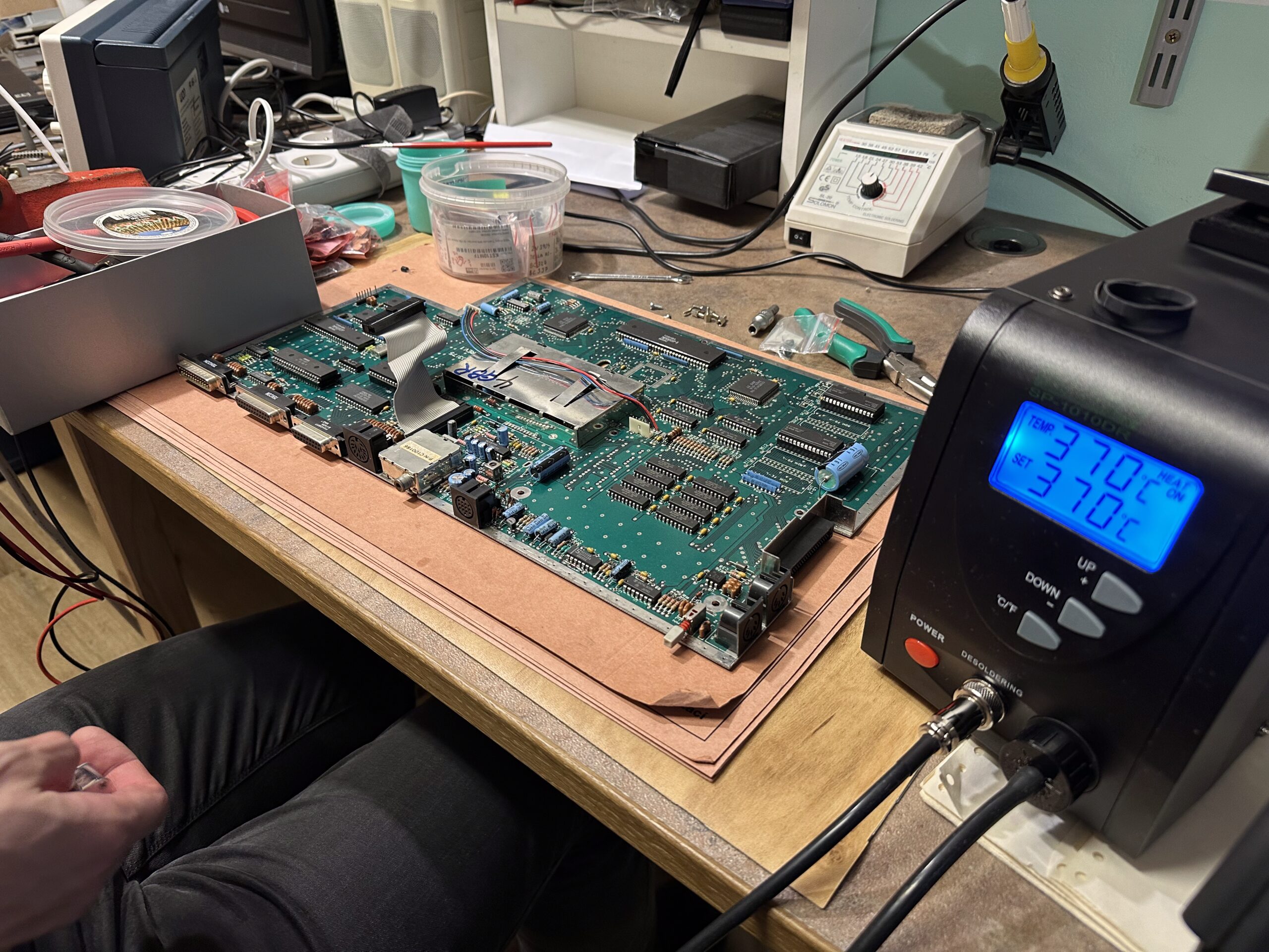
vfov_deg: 56.8
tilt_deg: -35.9
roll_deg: +0.7
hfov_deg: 71.6
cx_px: 634
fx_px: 880
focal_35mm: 24
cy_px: 476
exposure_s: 1/50
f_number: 1.78
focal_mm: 6.86
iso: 200
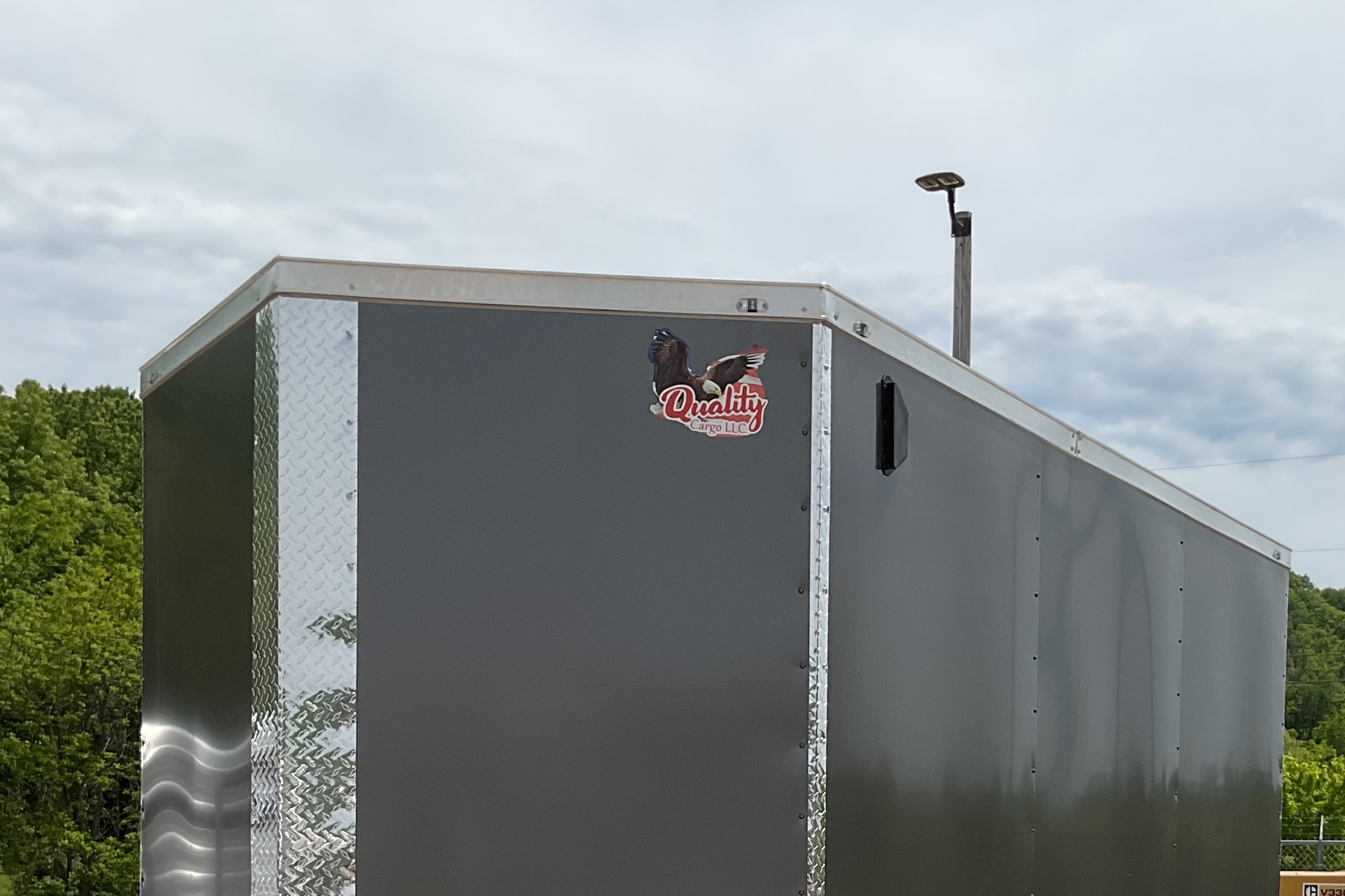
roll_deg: -0.7
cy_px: 926
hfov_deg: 33.9
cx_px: 728
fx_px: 2204
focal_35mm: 59
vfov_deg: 22.0
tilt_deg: -2.8
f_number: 1.8
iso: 16
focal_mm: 3
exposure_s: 1/3322
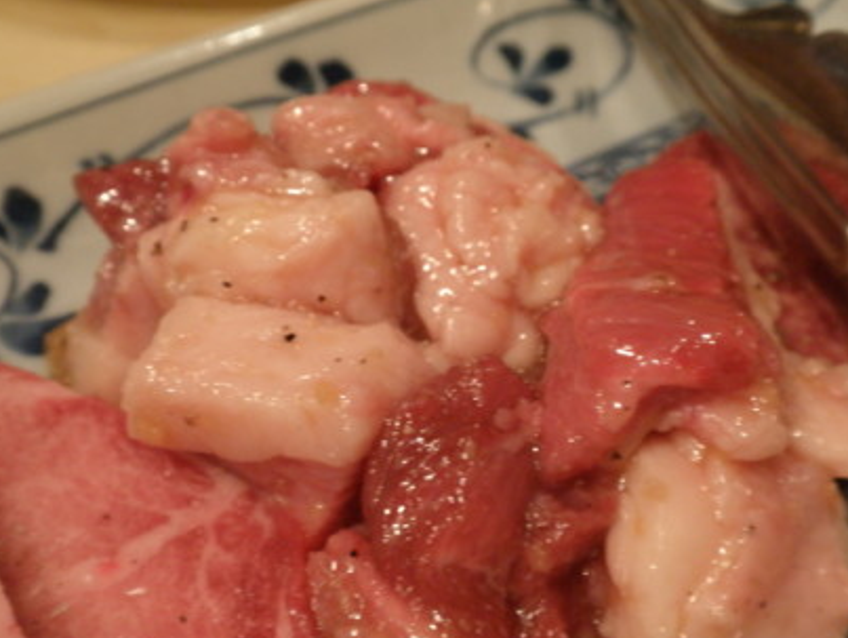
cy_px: 335
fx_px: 1422
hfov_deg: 33.2
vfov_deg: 25.3
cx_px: 425
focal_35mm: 58
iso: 200
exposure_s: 1/20
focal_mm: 9.1
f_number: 4.3
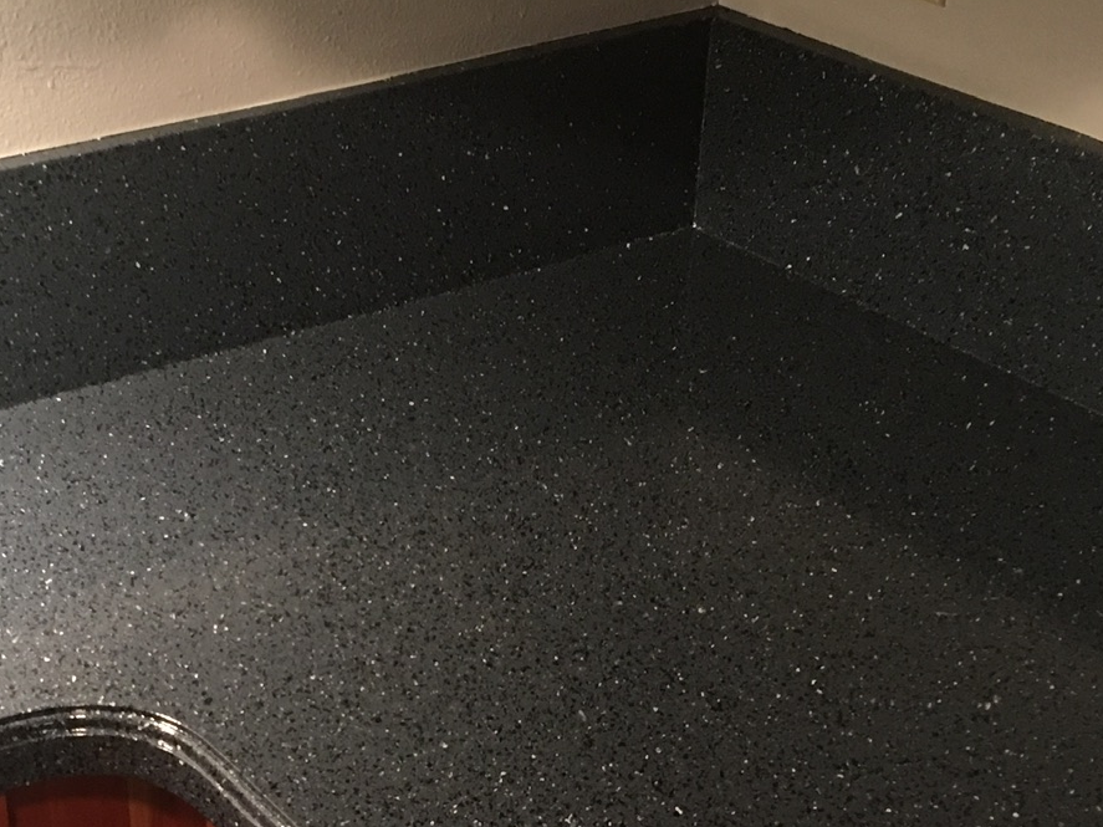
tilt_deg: -34.0
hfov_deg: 28.7
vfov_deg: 21.6
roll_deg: +0.1
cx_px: 333
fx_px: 2135
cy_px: 693
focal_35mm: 67
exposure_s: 1/8
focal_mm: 4.15
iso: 80
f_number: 2.2
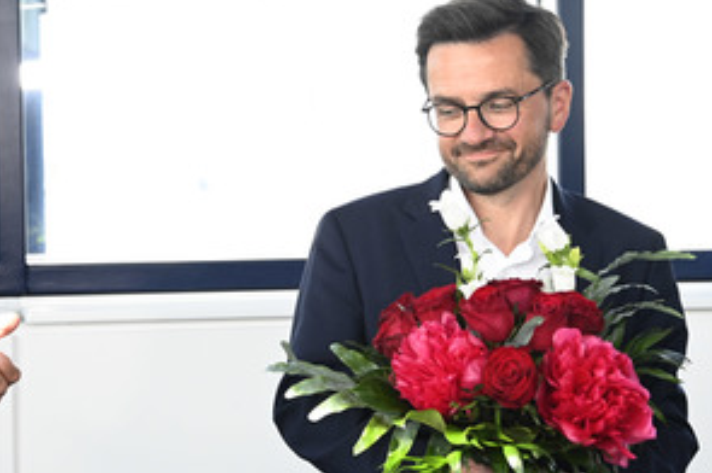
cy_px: 275
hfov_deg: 18.5
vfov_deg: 12.4
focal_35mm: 110
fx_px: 2173
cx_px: 173
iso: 4000
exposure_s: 1/320
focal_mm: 72
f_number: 5.6
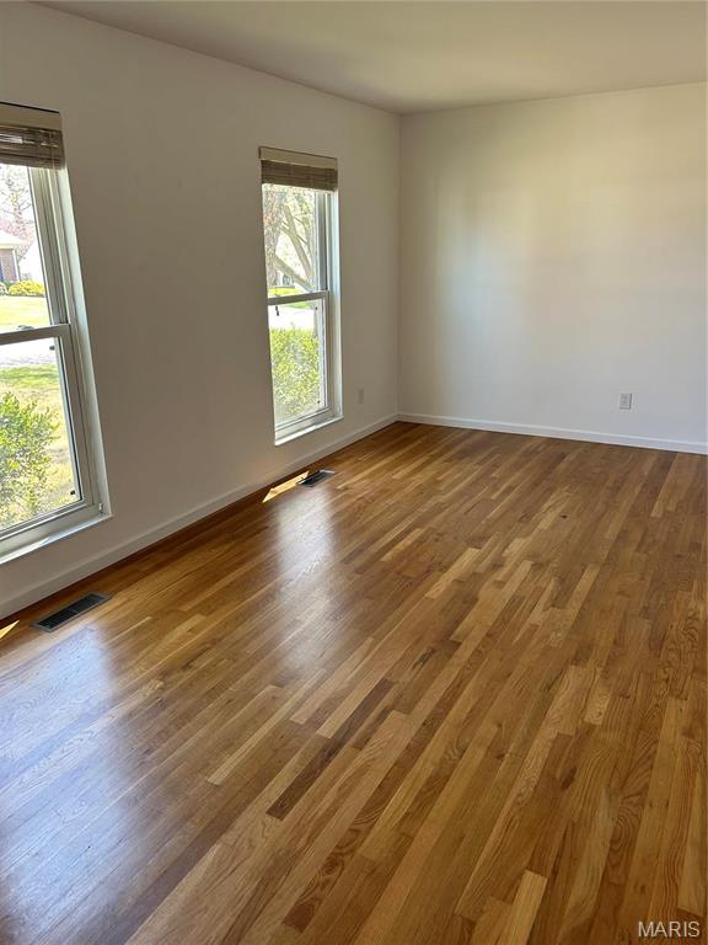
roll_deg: +1.4
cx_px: 354
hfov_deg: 53.1
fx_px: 709
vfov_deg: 67.3
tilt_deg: -16.4
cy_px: 472
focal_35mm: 26
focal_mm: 5.7
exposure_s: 1/120
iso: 80
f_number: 1.5
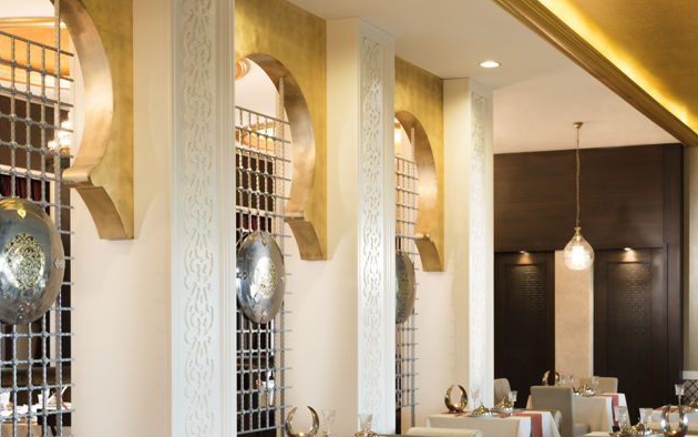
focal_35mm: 58
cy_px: 323
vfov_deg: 22.2
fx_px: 1104
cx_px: 475
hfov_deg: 34.7
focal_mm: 35
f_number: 8
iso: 100
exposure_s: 1/3
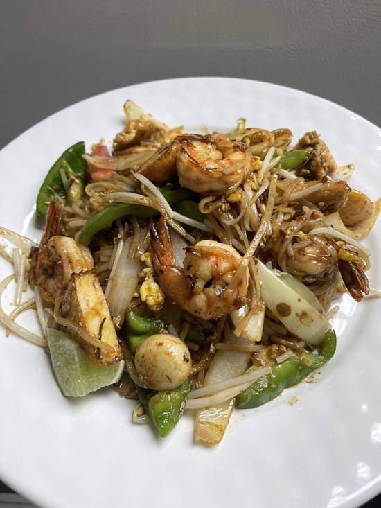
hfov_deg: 53.1
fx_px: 381
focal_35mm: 26
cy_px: 254
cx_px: 190
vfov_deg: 67.3
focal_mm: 5.1
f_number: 1.6
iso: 64
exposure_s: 1/121
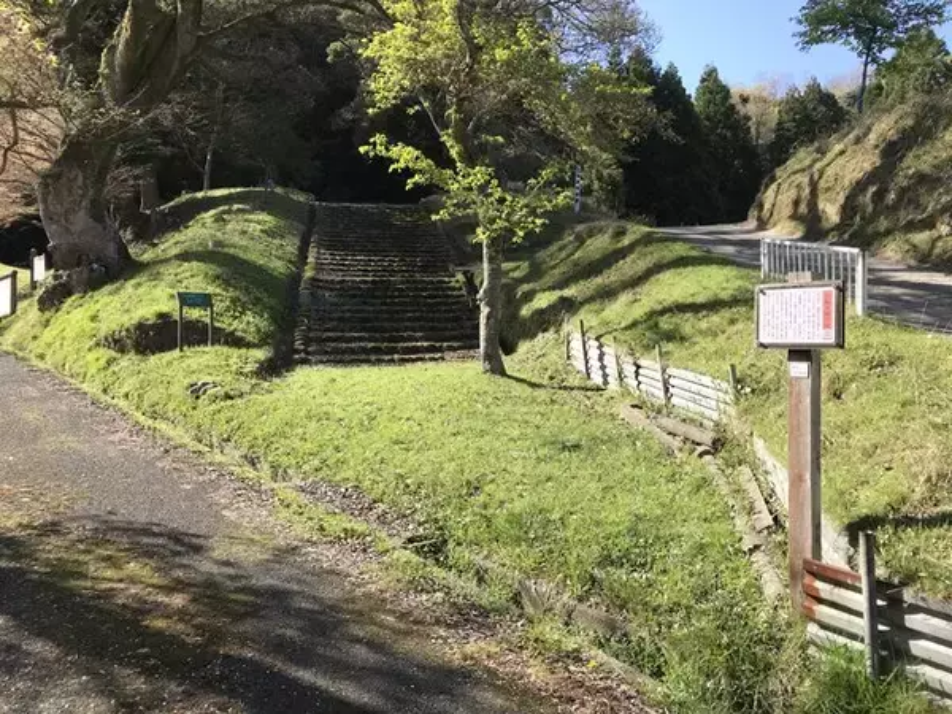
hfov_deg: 63.4
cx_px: 476
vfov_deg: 49.7
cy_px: 357
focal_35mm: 28
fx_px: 770
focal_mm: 3.99
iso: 20
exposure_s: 1/778
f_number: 1.8
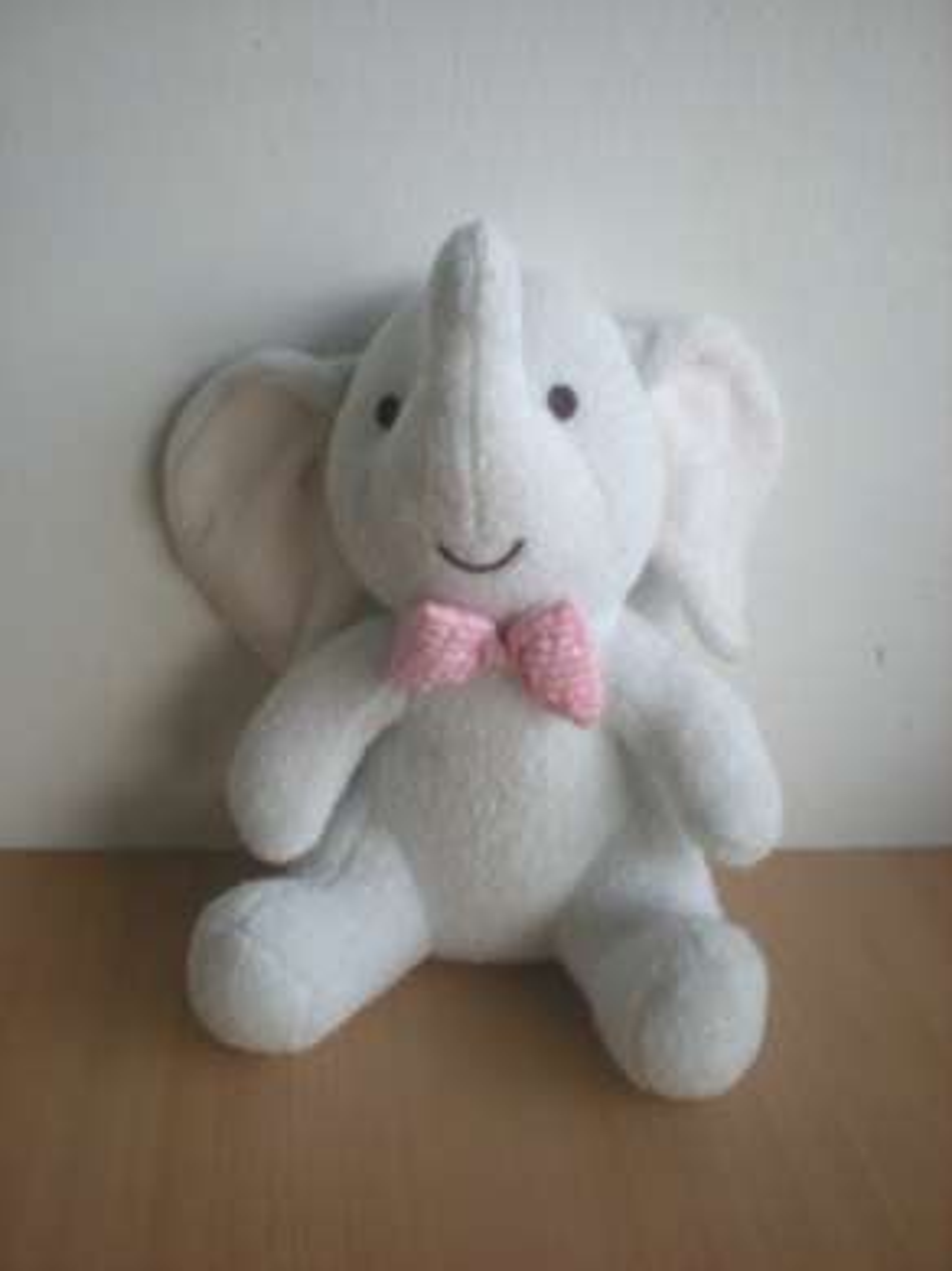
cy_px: 636
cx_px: 476
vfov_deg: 49.0
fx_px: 1395
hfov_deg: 37.7
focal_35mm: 38
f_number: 3.1
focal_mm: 6.3
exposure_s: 1/7.9
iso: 213
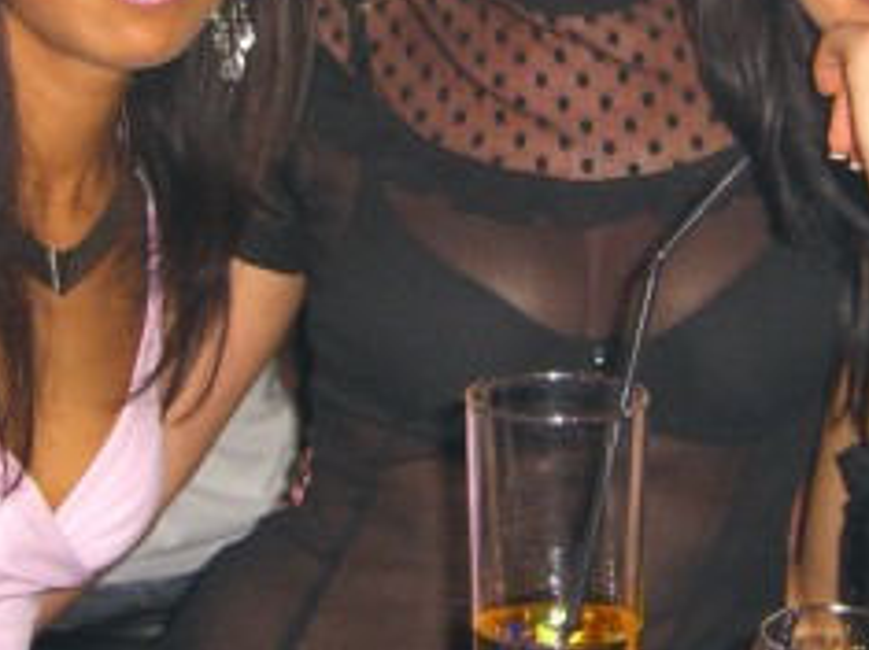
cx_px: 481
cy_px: 96
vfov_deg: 15.1
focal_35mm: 97
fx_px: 2434
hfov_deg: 20.2
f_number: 2.8
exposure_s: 1/60
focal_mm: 7.9
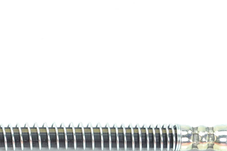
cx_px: -91
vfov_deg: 6.2
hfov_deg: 9.1
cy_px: 105
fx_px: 1393
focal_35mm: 221
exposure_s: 1/25
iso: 100
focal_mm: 38
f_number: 7.1
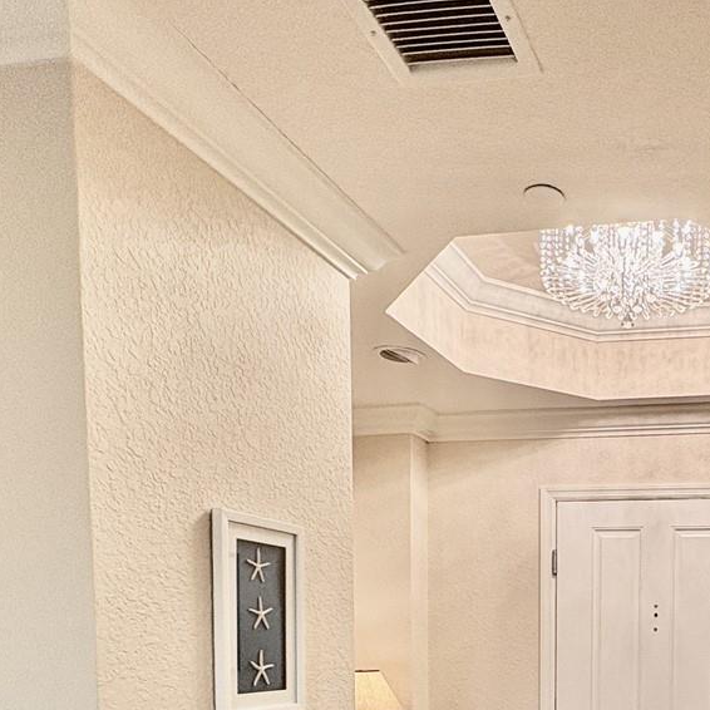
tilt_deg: -4.0
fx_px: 812
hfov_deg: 42.7
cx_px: 659
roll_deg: -0.3
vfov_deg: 41.8
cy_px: 690
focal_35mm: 35
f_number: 2.2
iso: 200
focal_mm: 2.22
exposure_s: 1/120
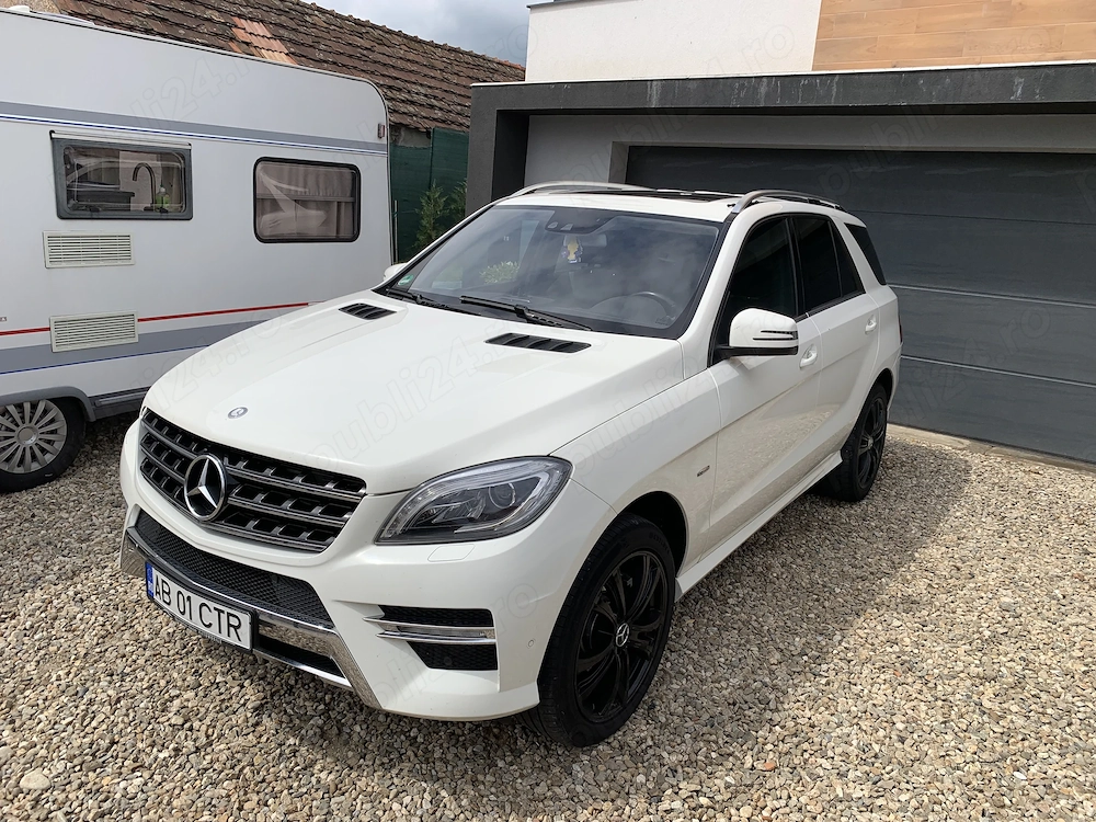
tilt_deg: -11.4
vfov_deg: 53.1
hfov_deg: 67.3
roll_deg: -4.9
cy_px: 411
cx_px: 548
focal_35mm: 26
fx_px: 823
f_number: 1.8
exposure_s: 1/3788
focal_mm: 4.25
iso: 25
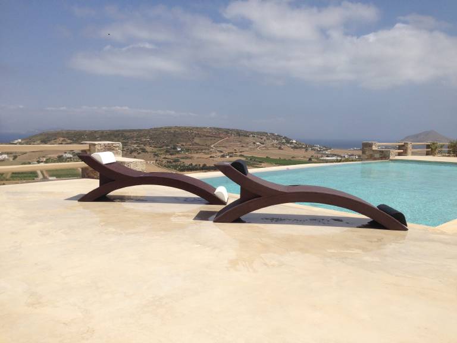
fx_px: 436
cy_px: 172
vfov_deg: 42.9
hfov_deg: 55.4
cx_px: 228
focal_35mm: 33
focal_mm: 4.12
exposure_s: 1/3195
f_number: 2.4
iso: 50
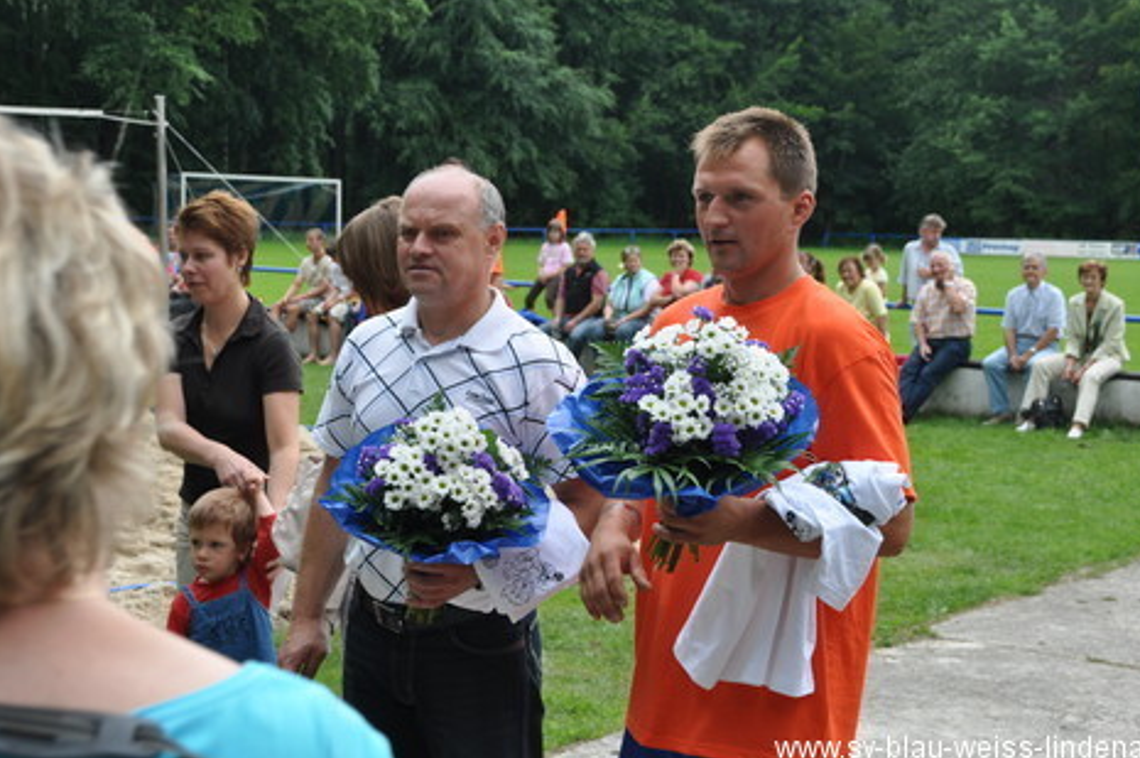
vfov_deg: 19.1
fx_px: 2246
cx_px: 606
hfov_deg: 28.5
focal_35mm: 71
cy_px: 361
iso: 200
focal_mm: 44
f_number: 6.3
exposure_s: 1/160
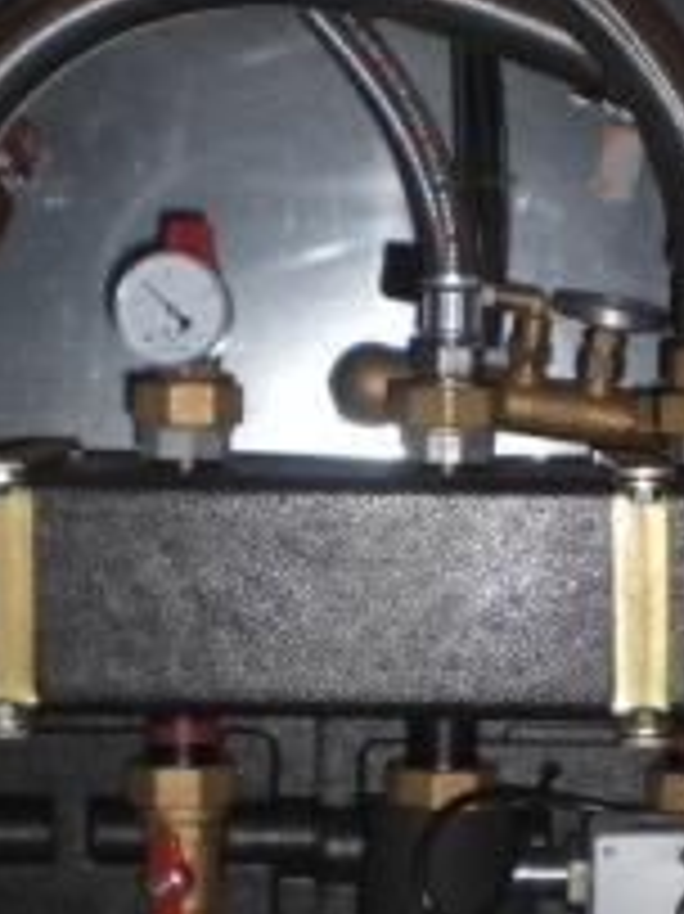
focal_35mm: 84
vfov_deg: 23.0
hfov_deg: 17.5
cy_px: 702
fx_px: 2215
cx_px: 387
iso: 100
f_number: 3.1
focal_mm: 6.3
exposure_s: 1/60
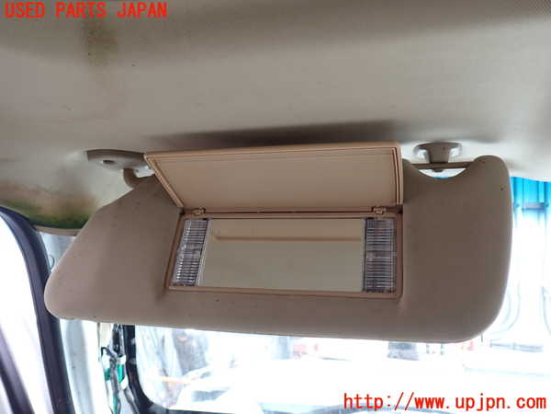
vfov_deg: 46.8
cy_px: 207
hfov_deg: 60.0
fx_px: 478
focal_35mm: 30
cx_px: 276
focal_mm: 5.4
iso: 200
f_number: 2.3
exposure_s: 1/50
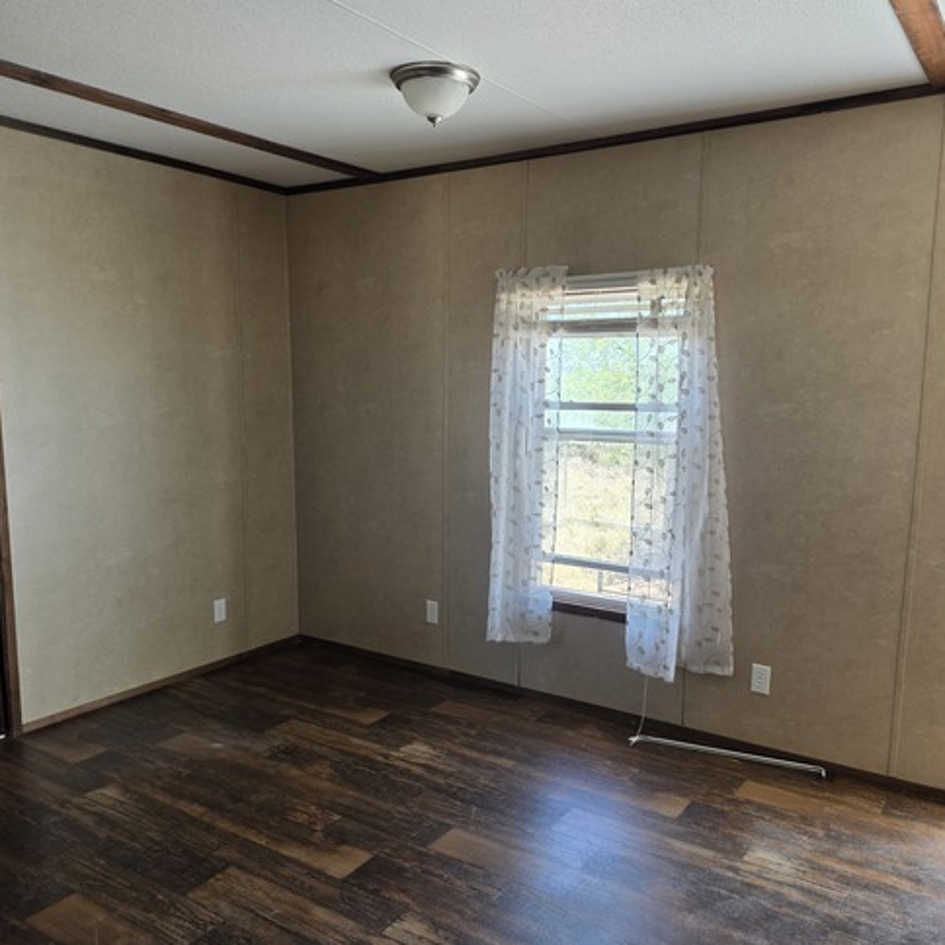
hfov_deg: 57.3
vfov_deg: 57.2
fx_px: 865
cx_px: 459
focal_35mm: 28
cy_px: 505
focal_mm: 6.25
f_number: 1.7
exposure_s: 1/180
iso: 64
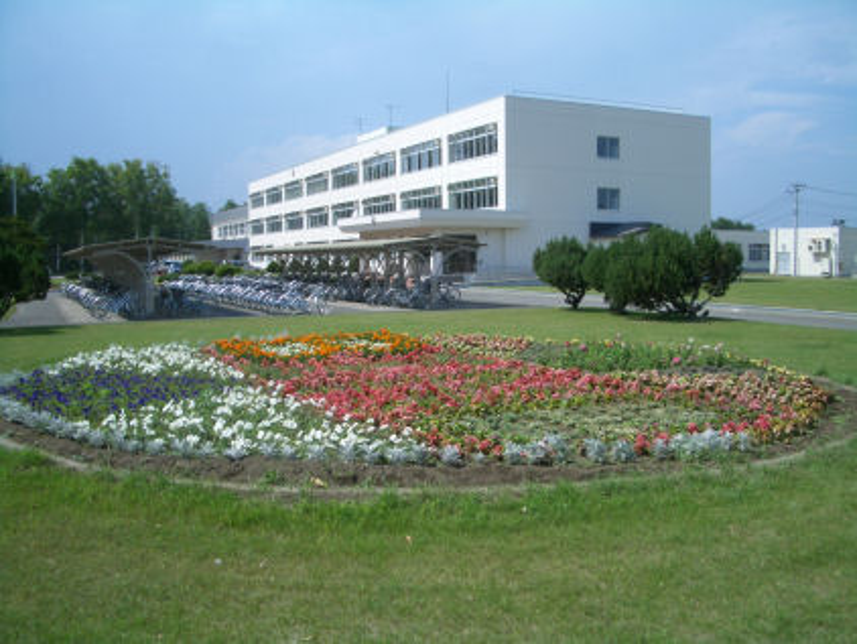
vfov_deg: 40.7
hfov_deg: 52.6
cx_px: 428
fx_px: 867
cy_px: 322
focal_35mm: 35
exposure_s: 1/640
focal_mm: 5.8
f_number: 4.3
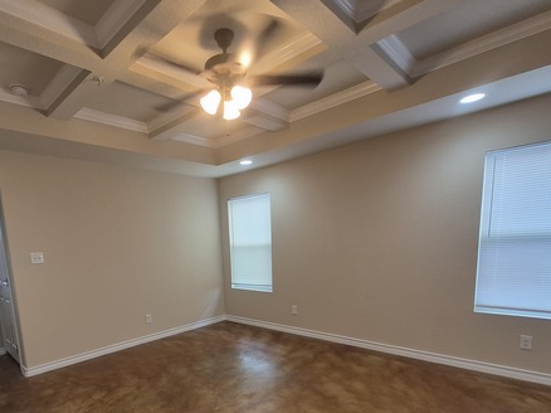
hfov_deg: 84.0
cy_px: 285
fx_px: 302
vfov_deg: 66.2
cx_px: 229
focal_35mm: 19
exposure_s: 1/60
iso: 160
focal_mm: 1.74
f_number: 2.2
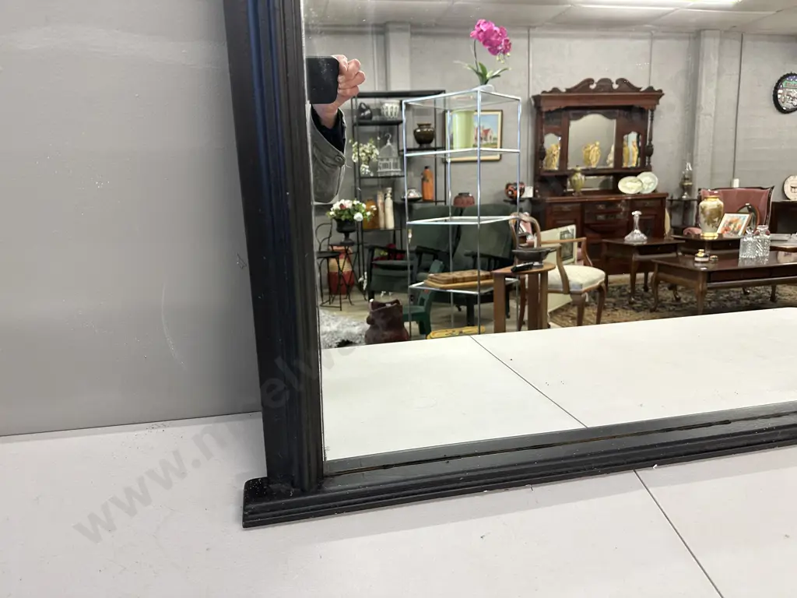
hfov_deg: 71.6
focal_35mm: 24
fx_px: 553
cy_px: 299
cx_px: 398
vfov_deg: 56.8
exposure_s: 1/100
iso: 160
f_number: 1.78
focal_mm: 6.86
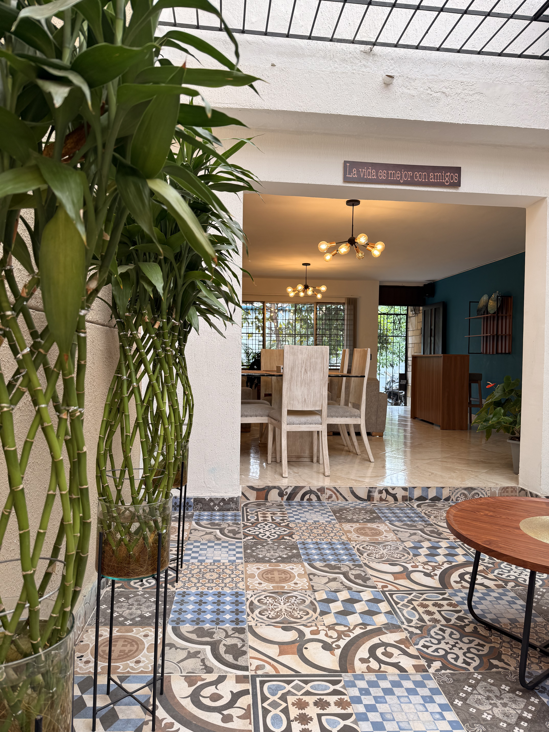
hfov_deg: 56.8
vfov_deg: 71.6
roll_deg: -1.0
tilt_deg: -0.1
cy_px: 366
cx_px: 274
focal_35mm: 24
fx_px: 508
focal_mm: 6.76
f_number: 1.78
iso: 50
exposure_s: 1/120
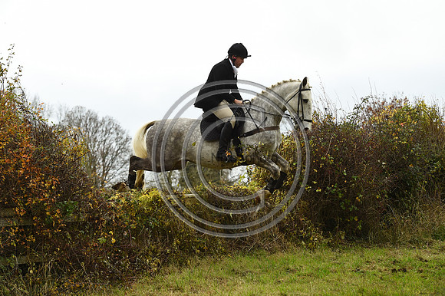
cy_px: 148
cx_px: 222
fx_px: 1384
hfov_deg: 18.3
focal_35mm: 112
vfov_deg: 12.2
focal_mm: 112
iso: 1400
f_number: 5.6
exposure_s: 1/1250
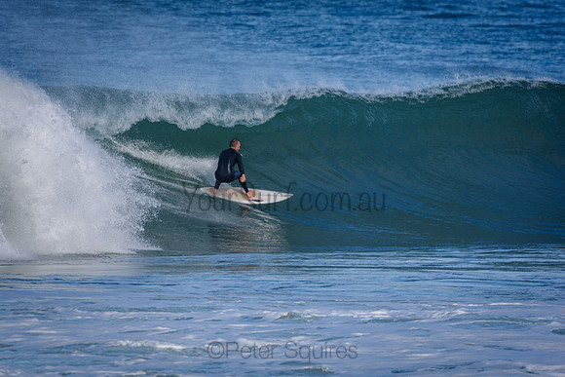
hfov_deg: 3.3
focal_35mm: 630
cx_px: 282
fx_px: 9889
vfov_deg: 2.2
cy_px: 188
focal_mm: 420
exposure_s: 1/2000
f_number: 5.6
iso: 360
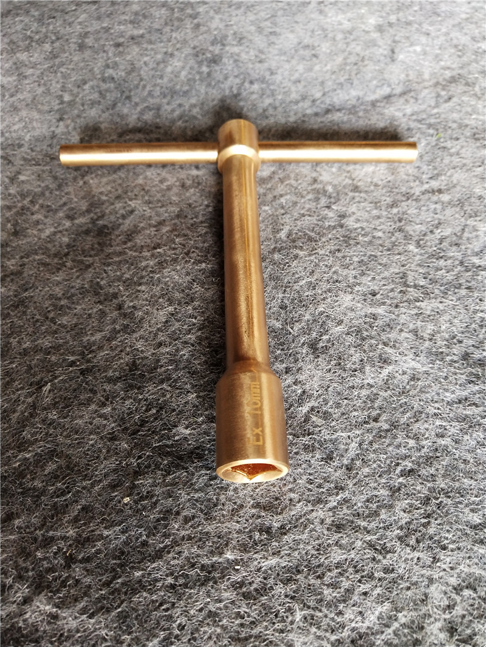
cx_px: 243
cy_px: 324
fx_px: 561
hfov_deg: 46.8
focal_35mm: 30
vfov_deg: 60.0
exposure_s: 1/33.3
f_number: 1.8
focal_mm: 3.95
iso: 352
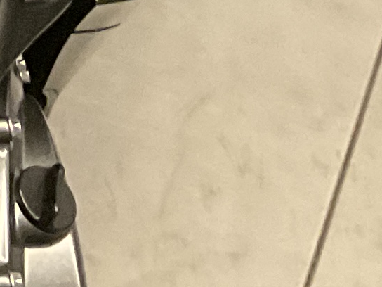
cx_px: -479
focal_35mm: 215
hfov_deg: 8.5
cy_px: -633
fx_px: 2373
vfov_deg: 6.2
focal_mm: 3
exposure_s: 1/40
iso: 250
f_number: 1.8
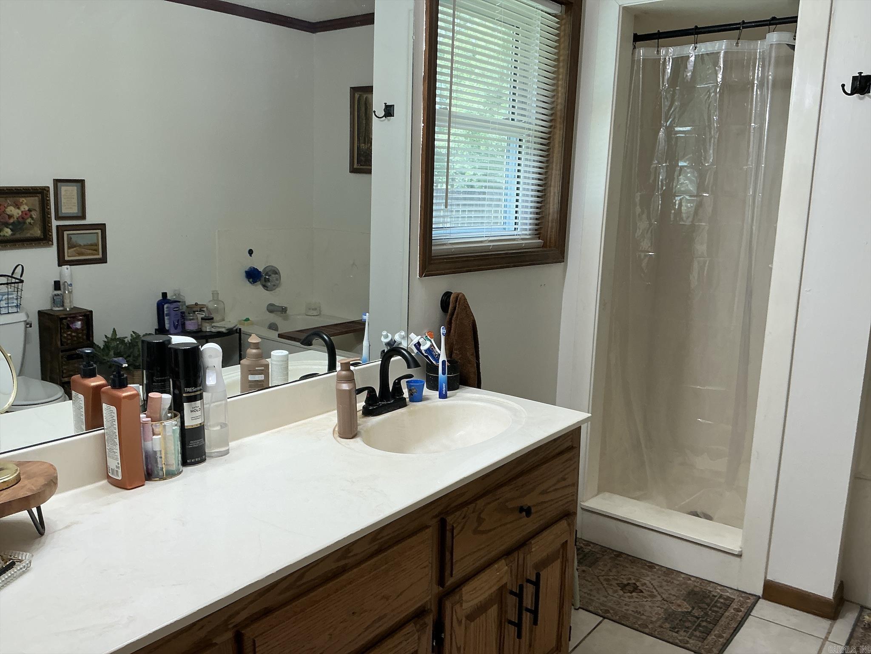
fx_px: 705
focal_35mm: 28
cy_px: 327
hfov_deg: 63.4
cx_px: 436
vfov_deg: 49.7
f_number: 1.8
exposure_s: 1/60
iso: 40
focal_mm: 3
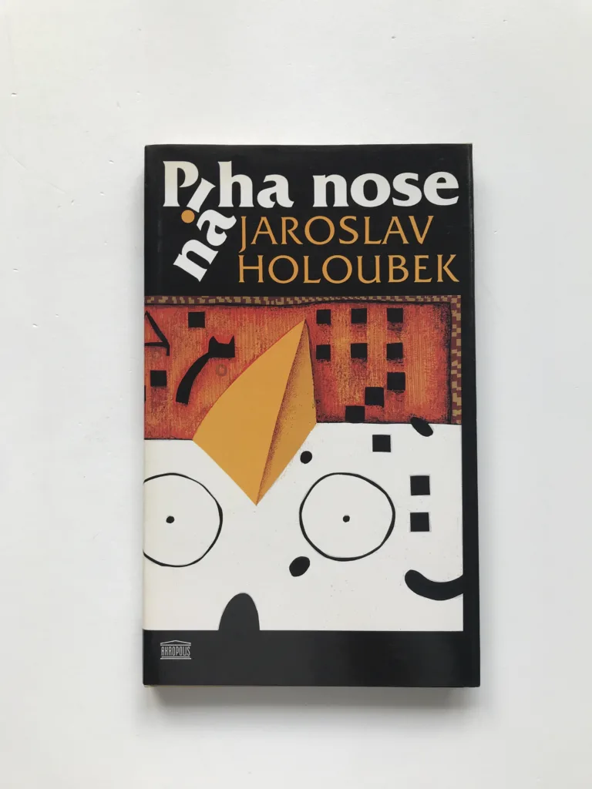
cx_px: 296
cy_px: 394
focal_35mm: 28
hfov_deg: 49.7
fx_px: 638
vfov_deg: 63.4
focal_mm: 3.99
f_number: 1.8
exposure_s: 1/100
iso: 25
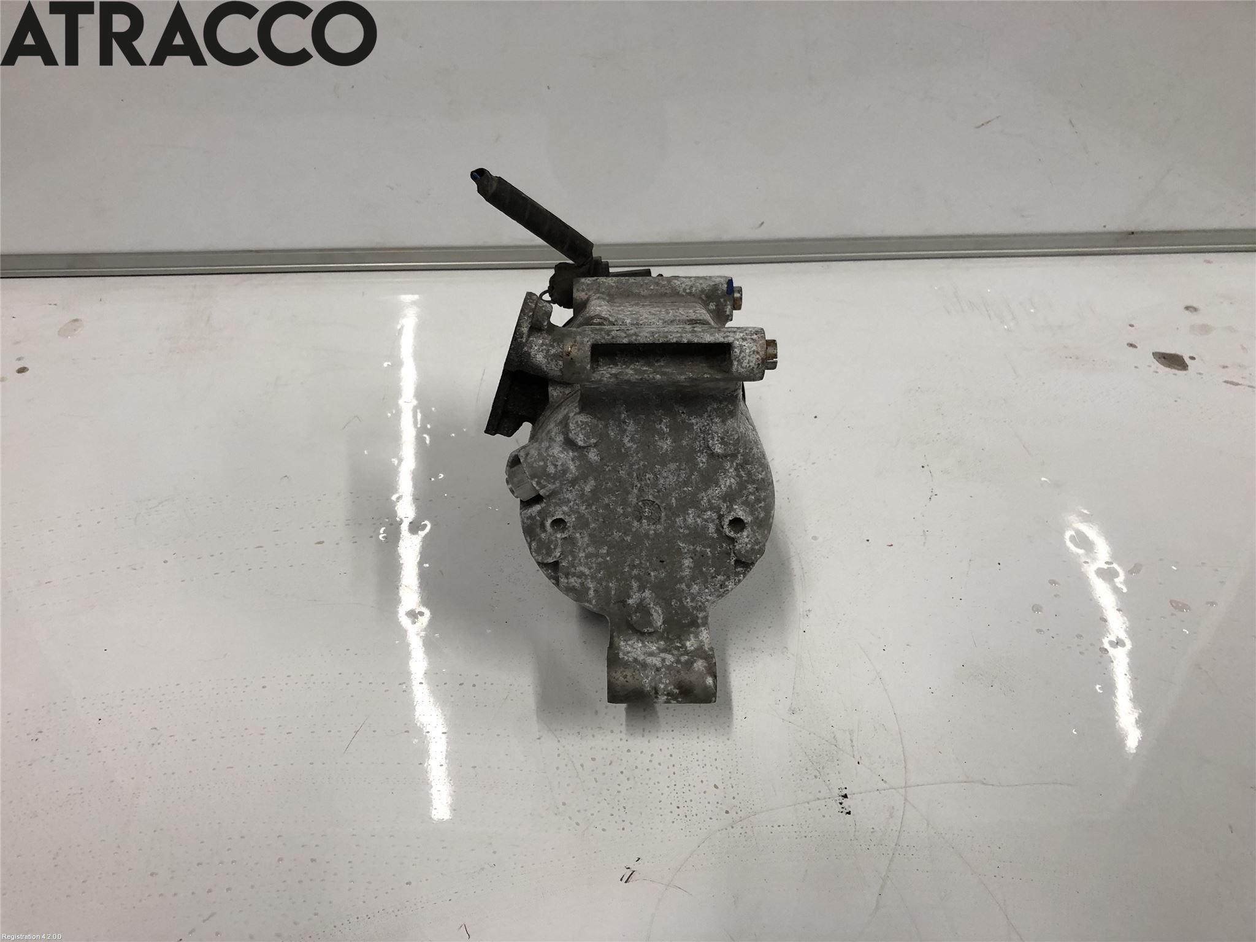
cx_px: 628
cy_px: 471
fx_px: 1016
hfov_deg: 63.4
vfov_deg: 49.7
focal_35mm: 28
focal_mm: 3.99
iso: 32
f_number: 1.8
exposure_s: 1/33
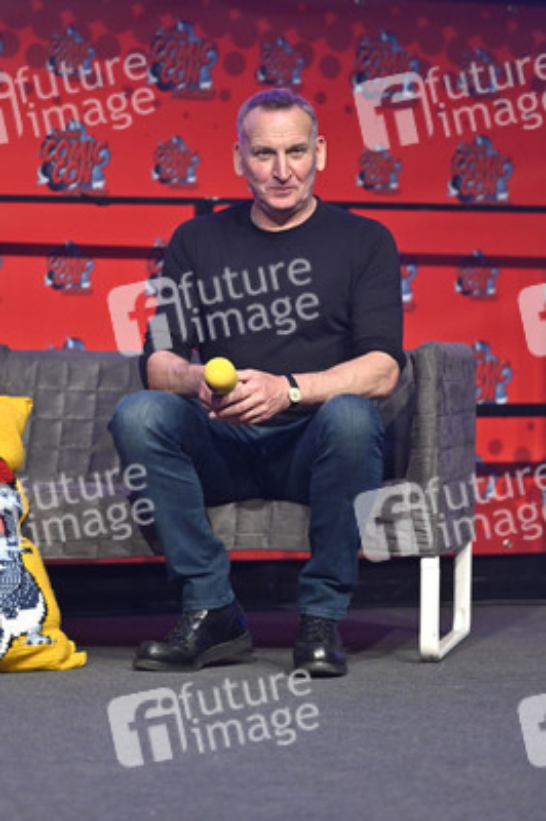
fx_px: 2233
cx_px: 273
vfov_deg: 20.8
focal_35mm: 98
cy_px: 410
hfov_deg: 13.9
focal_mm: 98
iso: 1250
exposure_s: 1/500
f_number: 2.8
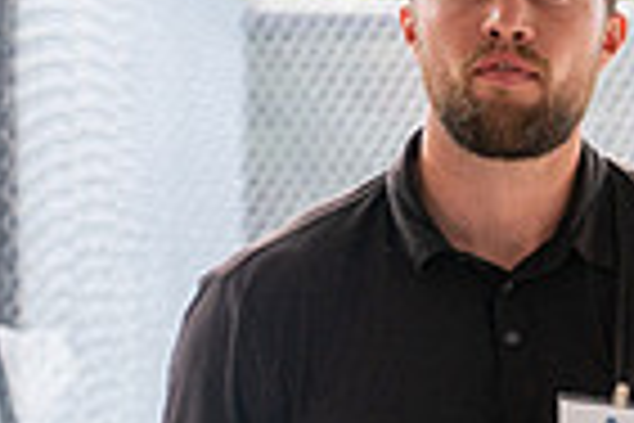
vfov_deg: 4.1
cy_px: 172
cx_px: 1349
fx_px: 5952
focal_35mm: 338
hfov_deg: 5.9
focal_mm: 70
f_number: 4
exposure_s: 1/500
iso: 640
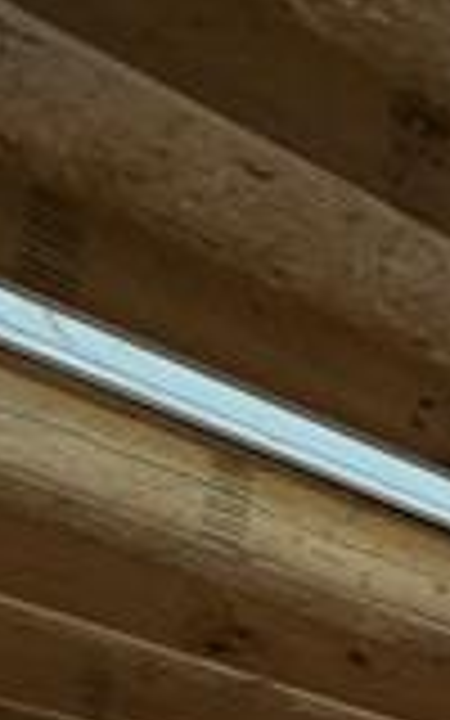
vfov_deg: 18.5
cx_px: 2146
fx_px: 1727
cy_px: 1287
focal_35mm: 88
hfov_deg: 6.7
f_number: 2.2
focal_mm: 2.2
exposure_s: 1/359
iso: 125
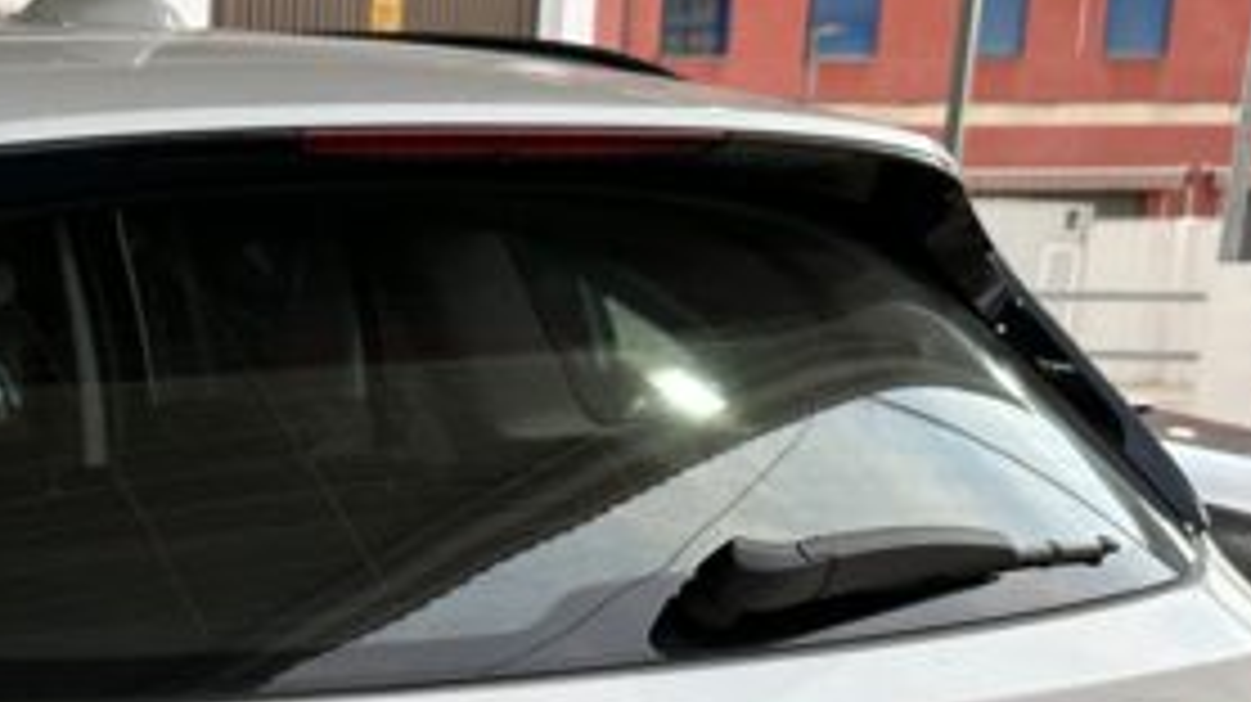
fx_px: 2486
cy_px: 934
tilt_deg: -16.3
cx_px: -126
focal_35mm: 75
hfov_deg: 26.1
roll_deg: +0.9
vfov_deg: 15.3
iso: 125
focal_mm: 6.86
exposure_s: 1/100
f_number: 1.78
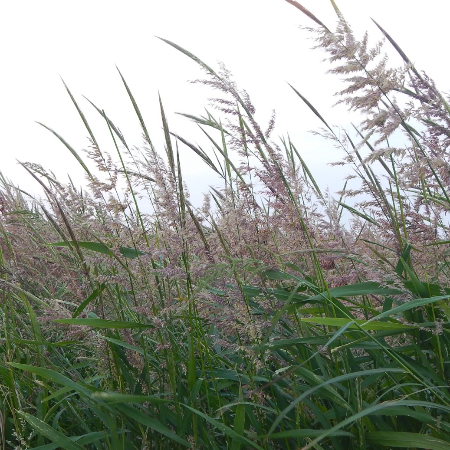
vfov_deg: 31.6
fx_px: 794
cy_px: 266
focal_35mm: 54
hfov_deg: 31.6
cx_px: 246
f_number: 3.9
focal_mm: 5.9
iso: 125
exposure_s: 1/40
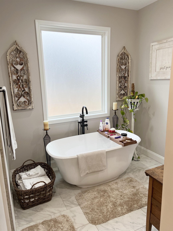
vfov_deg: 67.3
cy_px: 116
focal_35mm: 26
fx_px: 173
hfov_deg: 53.1
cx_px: 86
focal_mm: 5.7
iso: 40
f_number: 1.5
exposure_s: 1/135
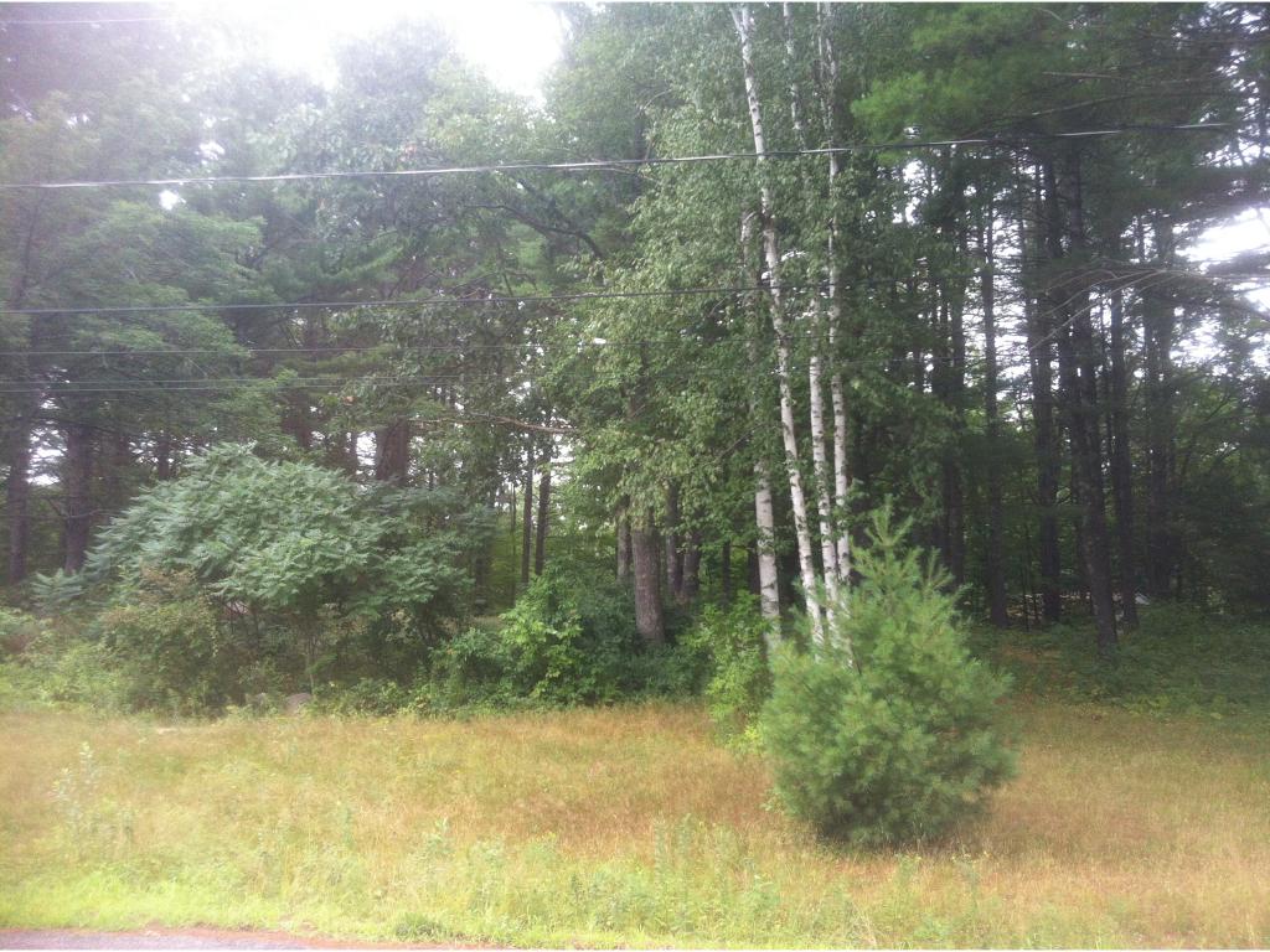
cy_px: 476
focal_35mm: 35
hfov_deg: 52.6
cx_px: 635
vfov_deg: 40.7
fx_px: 1284
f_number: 2.8
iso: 100
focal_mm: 3.85
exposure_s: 1/120
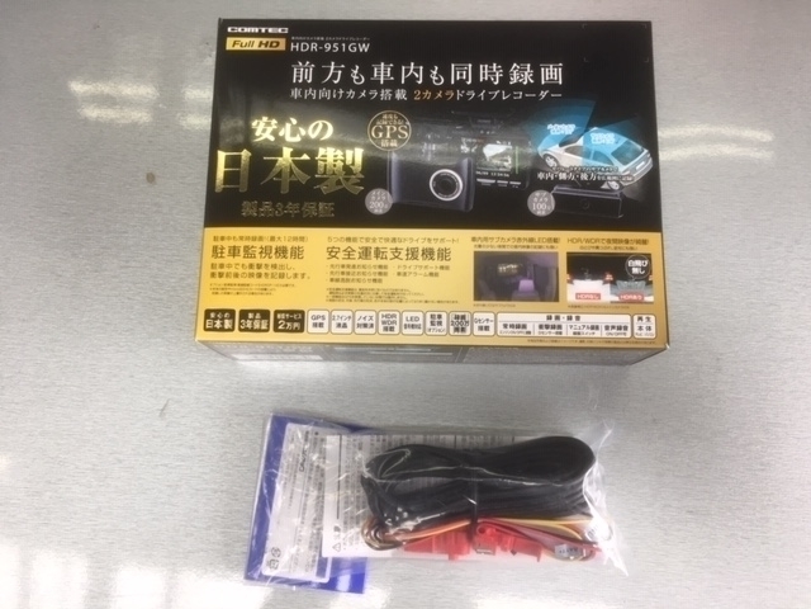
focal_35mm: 29
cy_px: 304
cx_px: 406
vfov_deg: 48.2
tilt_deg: -74.3
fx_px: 679
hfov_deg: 61.7
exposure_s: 1/120
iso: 40
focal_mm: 4.15
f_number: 2.2
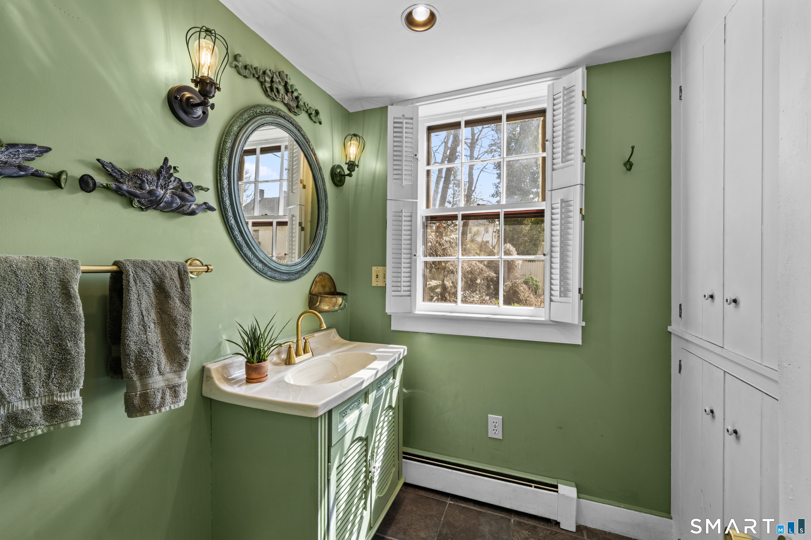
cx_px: 406
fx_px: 327
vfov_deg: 79.2
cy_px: 270
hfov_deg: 102.3
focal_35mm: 14
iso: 320
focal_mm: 14.5
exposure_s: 1/13
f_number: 9
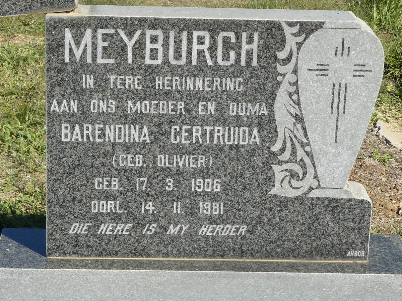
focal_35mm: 104
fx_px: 1208
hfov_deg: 18.9
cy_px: 150
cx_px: 201
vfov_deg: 14.2
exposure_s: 1/320
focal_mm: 14.5
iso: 100
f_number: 5.6
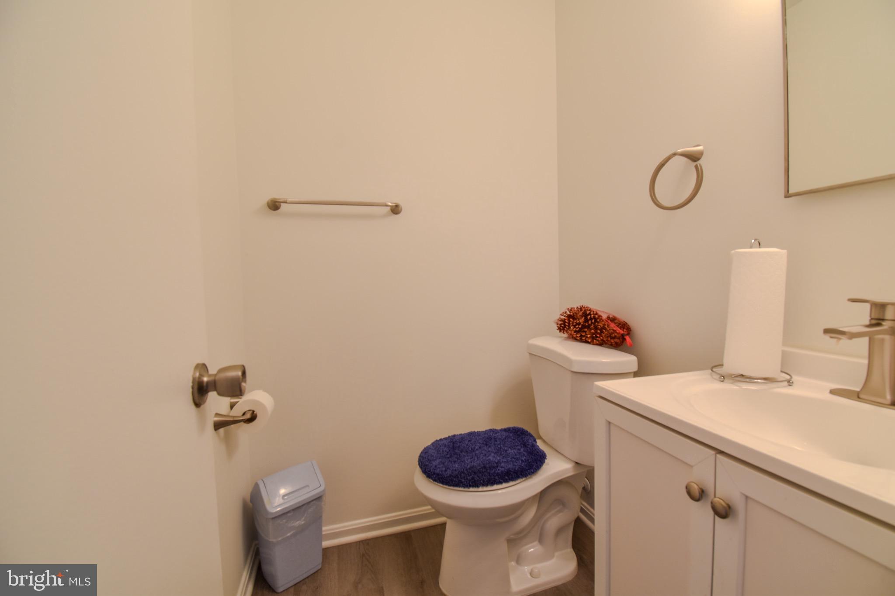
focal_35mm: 15
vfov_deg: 77.3
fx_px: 373
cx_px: 448
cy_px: 298
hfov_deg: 100.4
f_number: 8
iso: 100
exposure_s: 1/2
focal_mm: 10
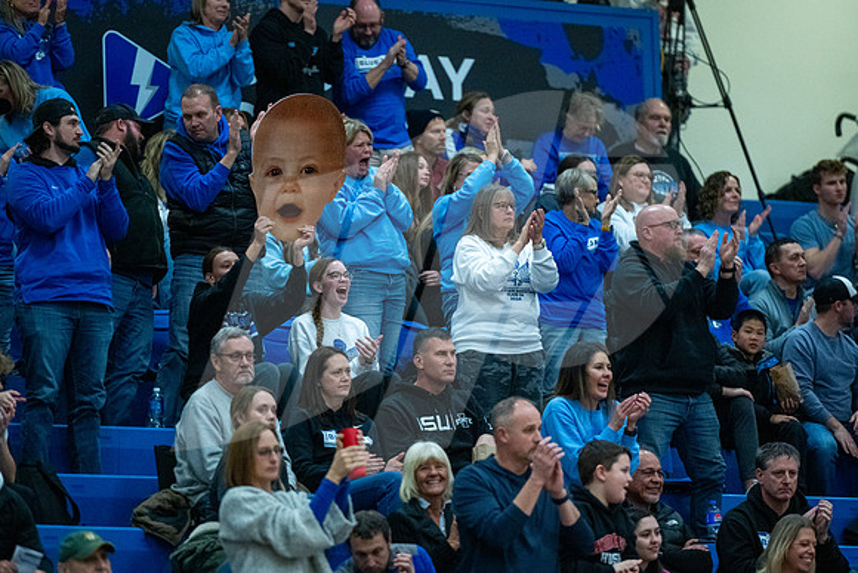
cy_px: 298
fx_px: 5512
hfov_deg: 8.9
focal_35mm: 231
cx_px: 426
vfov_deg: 5.9
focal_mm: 200
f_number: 2.8
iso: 6400
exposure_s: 1/1000
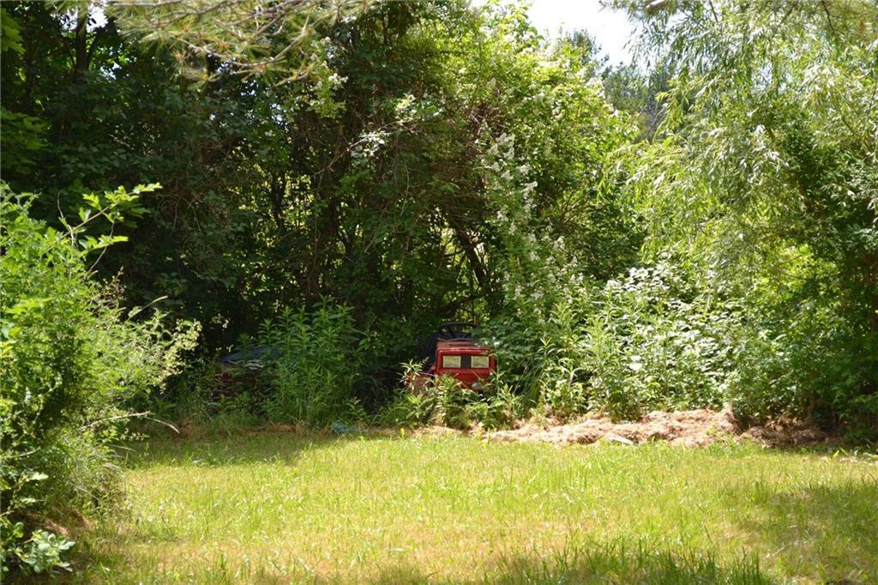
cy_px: 292
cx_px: 439
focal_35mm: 82
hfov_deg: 24.6
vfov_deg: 16.5
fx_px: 2011
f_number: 5.6
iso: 100
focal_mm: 55
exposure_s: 1/125
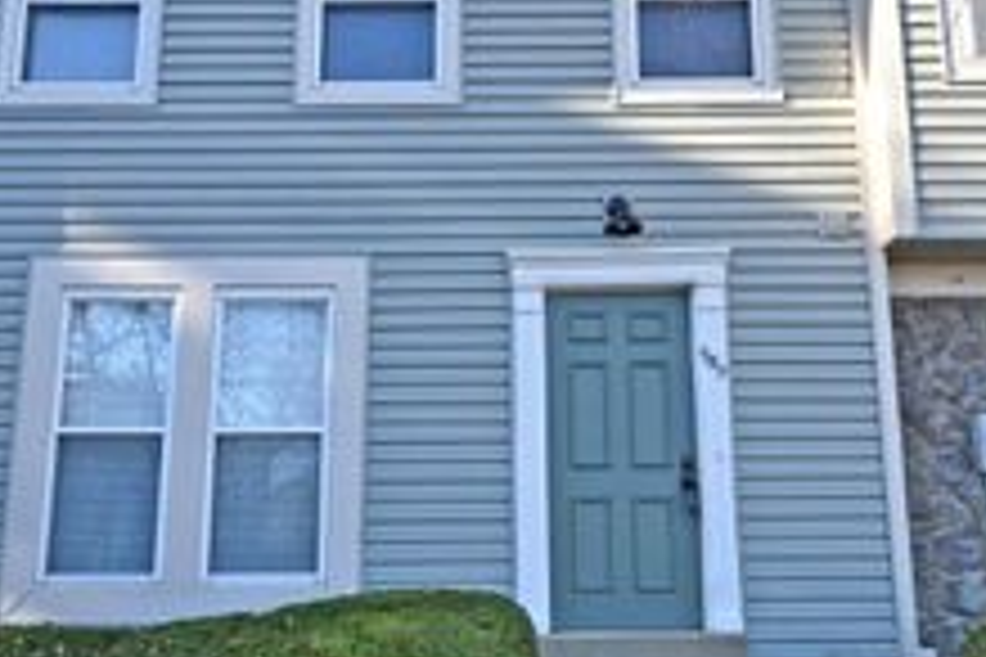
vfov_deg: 41.0
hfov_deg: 58.7
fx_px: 876
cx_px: 504
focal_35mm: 32
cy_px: 385
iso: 1000
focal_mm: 14
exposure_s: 1/200
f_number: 13
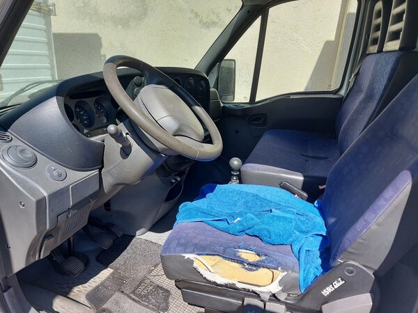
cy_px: 156
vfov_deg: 56.8
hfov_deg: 71.6
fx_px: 290
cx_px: 209
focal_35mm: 24
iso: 32
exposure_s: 1/349
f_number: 1.8
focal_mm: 5.23
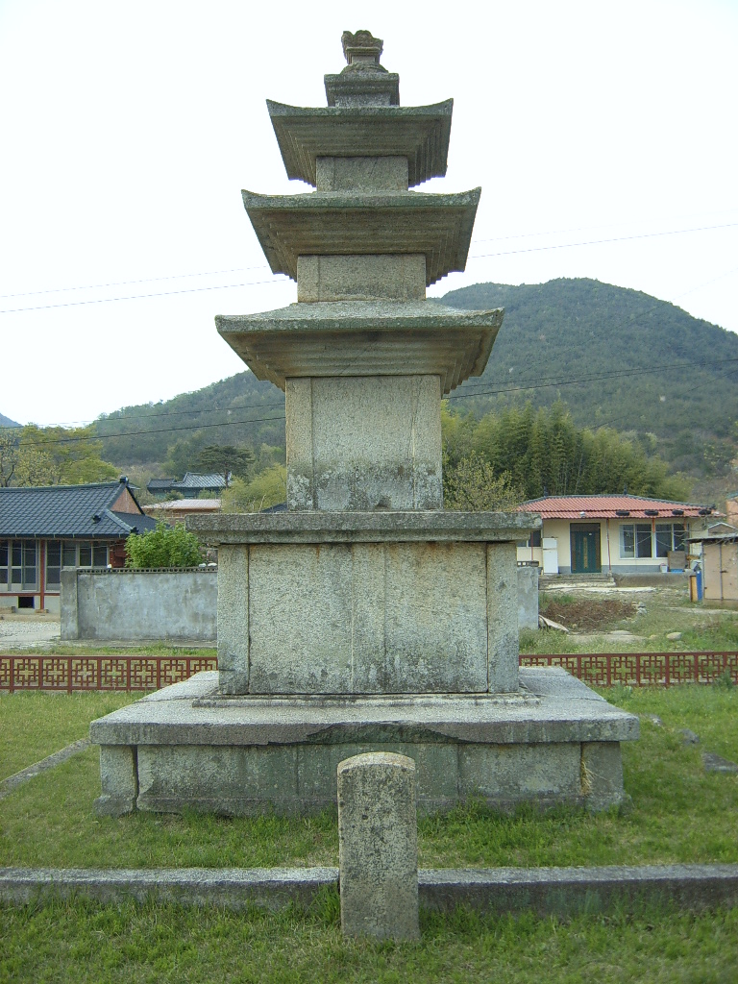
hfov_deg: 40.7
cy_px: 492
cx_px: 369
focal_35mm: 35
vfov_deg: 52.6
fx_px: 995
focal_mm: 5.8
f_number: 2.8
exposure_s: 1/250
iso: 50
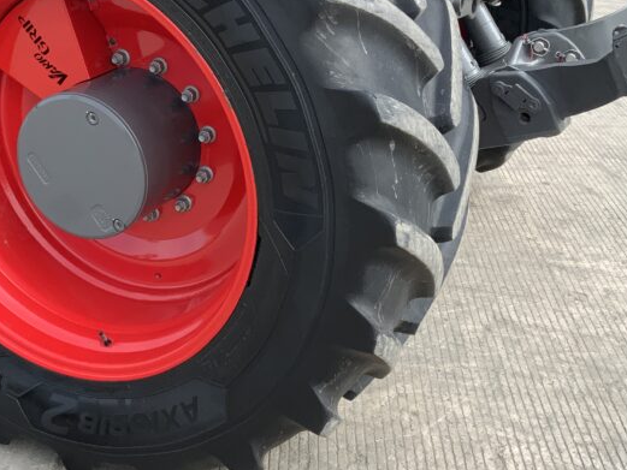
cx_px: 259
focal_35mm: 57
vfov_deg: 25.5
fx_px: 1033
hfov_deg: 33.7
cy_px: 145
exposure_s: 1/551
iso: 16
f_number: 1.8
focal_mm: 3
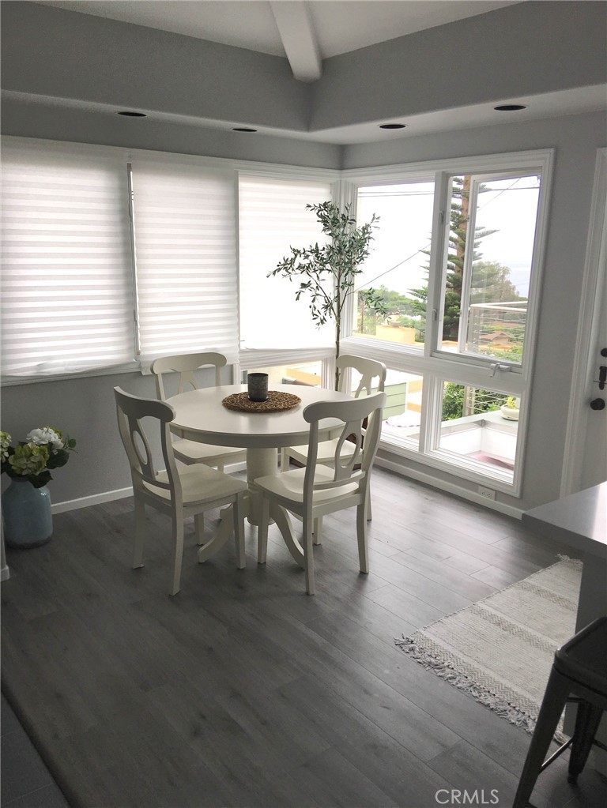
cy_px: 404
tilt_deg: -11.9
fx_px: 678
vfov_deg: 61.6
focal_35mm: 29
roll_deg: -1.5
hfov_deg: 48.3
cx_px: 304
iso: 25
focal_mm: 4.15
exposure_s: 1/245
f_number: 2.2
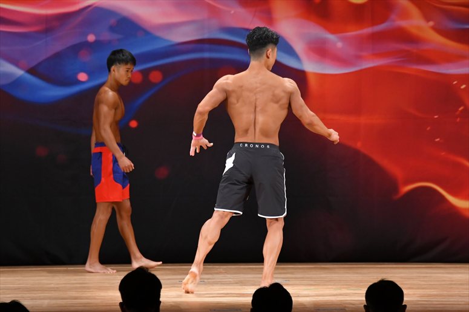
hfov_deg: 8.6
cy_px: 156
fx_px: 3125
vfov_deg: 5.7
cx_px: 234
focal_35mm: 240
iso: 3200
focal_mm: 160
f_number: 5.6
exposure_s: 1/400
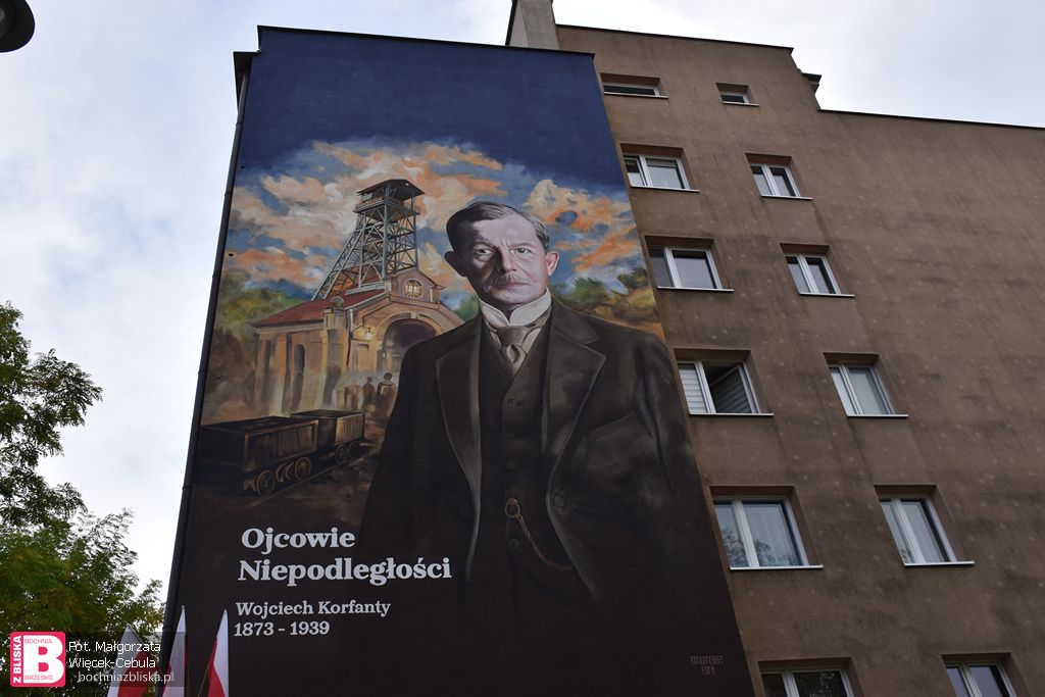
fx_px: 958
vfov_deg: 40.0
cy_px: 348
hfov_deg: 57.2
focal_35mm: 33
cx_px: 522
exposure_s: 1/250
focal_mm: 22
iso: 220
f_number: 8
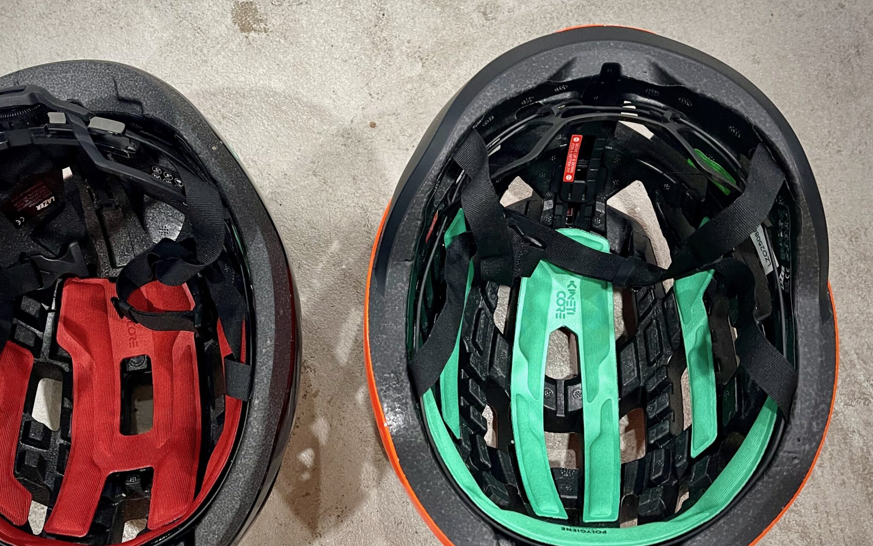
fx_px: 785
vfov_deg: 38.0
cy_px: 356
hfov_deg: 57.6
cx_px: 340
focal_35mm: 33
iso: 320
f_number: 1.6
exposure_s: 1/60
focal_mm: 5.1
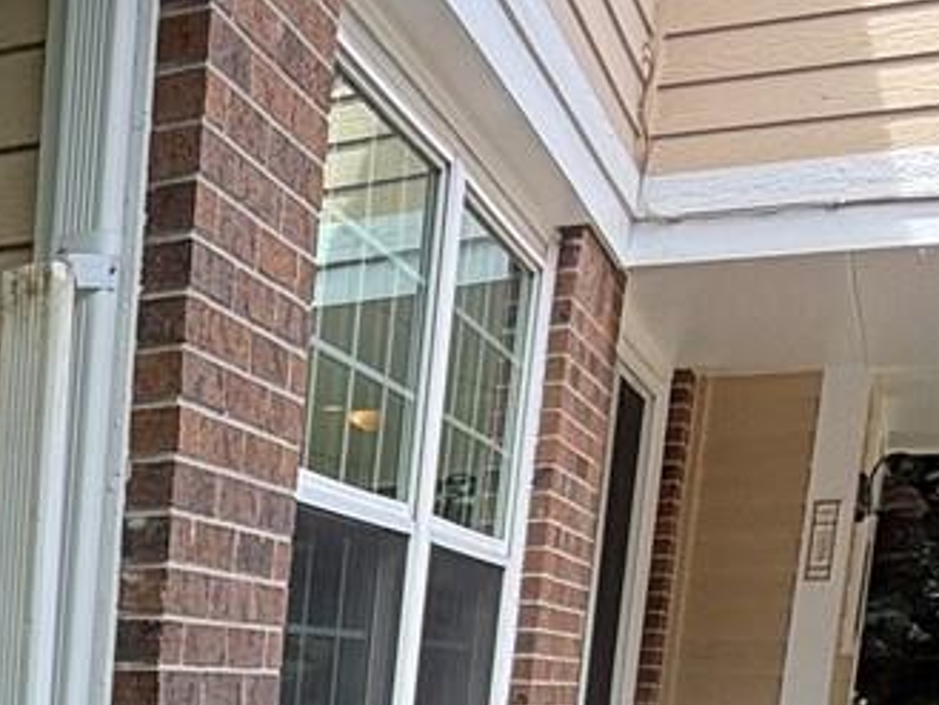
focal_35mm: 68
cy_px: 979
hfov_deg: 22.5
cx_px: -525
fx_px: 1845
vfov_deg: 19.5
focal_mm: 2.22
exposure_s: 1/143
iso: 50
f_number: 2.2
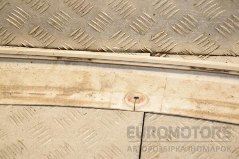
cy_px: 80
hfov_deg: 23.4
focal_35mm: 87
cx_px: 120
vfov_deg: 15.7
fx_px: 578
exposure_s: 1/200
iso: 800
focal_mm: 58
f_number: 7.1
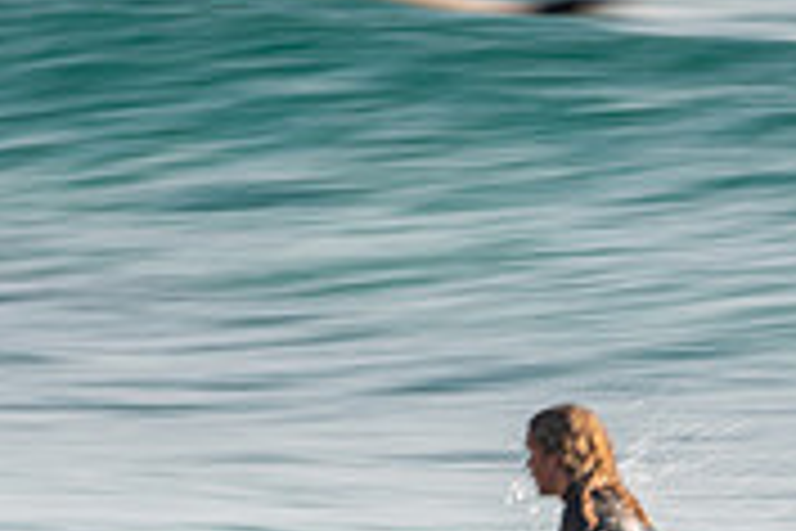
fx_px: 36127
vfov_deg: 0.8
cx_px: 508
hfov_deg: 1.3
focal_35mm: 1634
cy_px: 817
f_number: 11
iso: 31
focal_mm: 500
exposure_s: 1/20
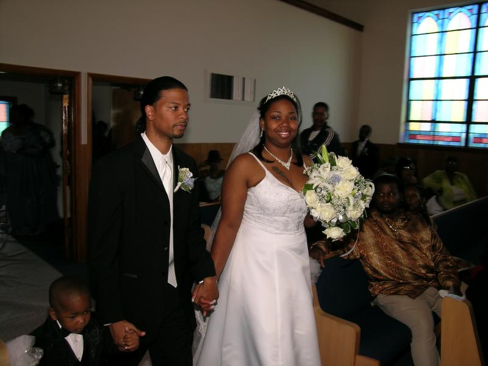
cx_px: 244
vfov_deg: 45.4
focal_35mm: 31
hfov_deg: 58.4
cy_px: 183
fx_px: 437
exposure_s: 1/60.1
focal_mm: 6.5
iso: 50
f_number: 4.1
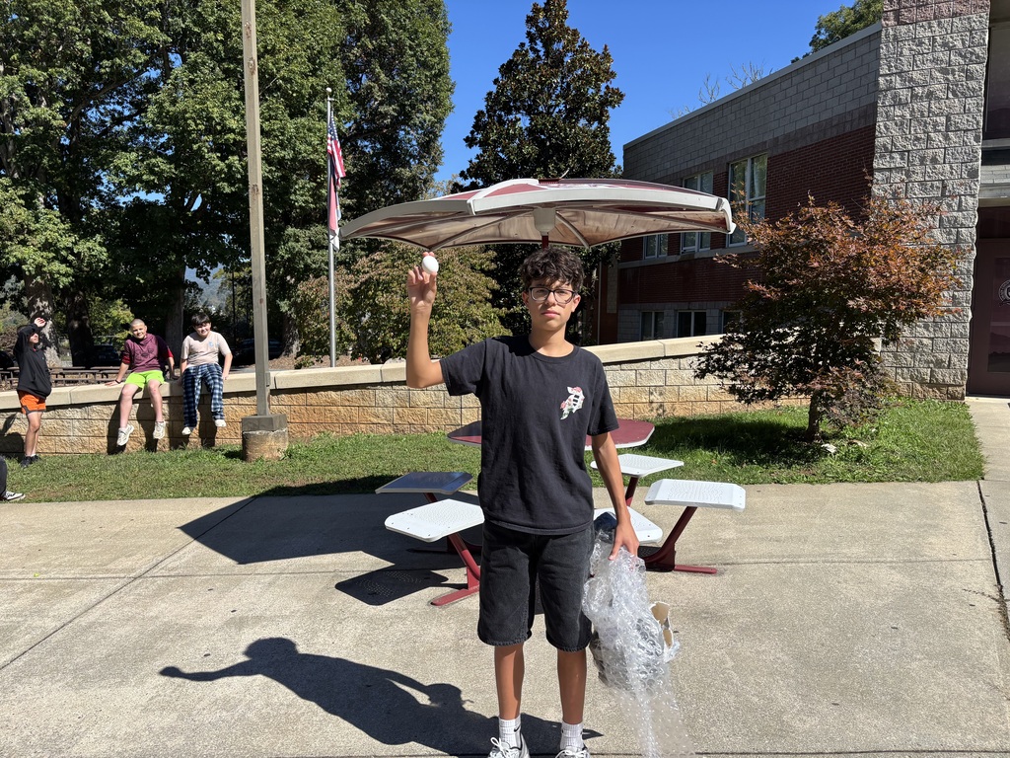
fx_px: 759
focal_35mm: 26
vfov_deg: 53.1
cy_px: 379
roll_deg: -0.1
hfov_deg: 67.3
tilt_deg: -5.8
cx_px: 505
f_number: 1.6
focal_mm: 5.96
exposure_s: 1/2639
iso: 50
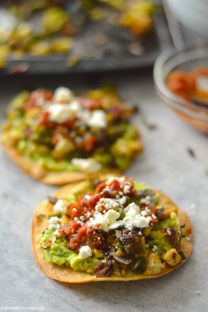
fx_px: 651
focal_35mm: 75
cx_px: 104
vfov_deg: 27.0
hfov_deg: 18.2
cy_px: 156
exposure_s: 1/500
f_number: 2
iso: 1800
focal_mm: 50
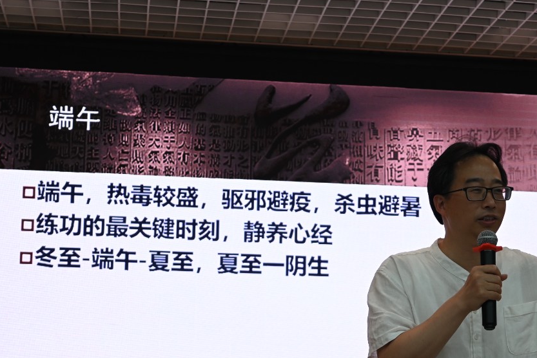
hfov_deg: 21.2
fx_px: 1432
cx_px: 328
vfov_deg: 14.2
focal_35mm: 96
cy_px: 246
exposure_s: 1/50
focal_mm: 50
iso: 360
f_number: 6.3
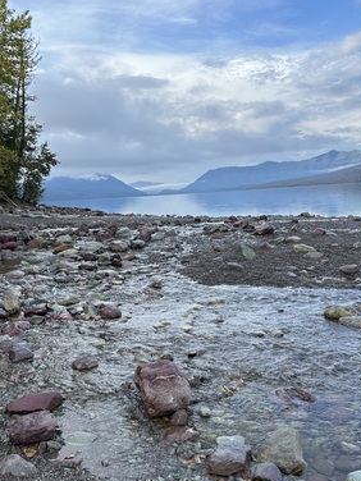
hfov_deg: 39.6
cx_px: 157
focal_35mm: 36
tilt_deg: -10.6
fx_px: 501
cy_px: 279
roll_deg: +3.1
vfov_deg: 51.1
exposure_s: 1/1575
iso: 50
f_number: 1.5
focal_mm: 5.7
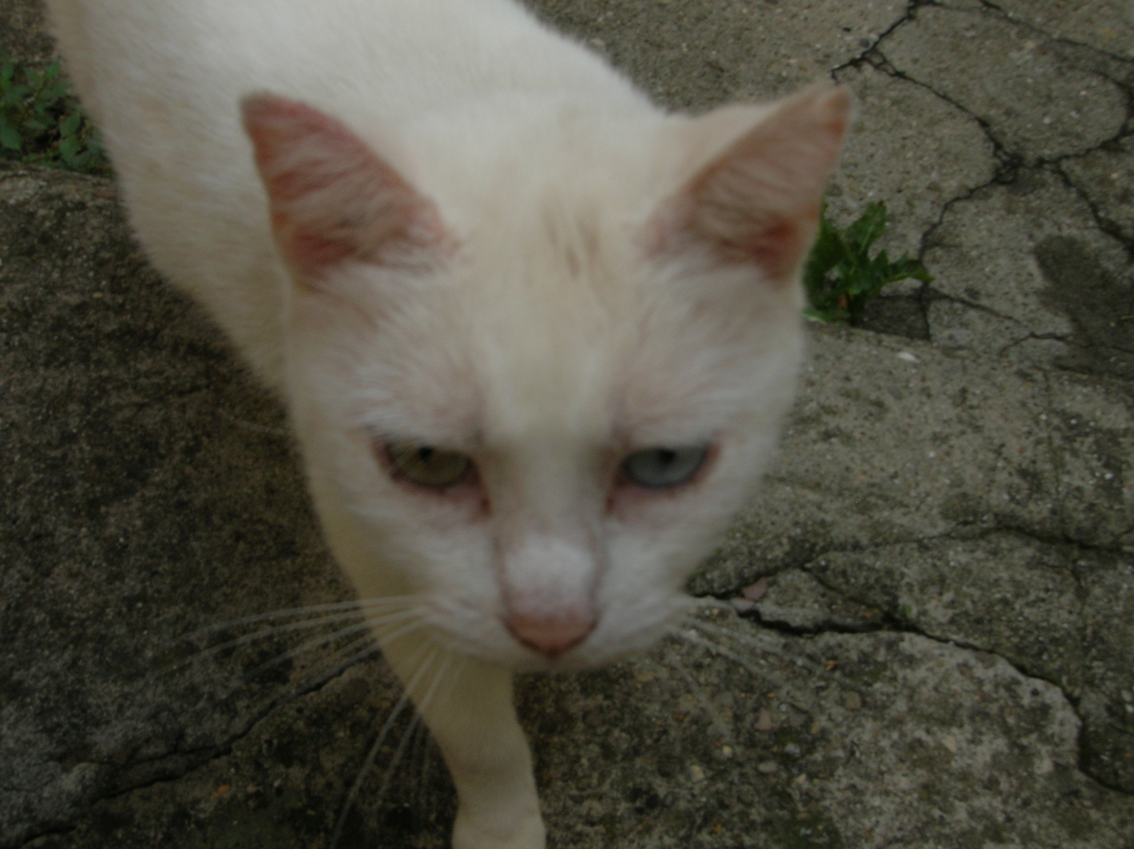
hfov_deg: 44.8
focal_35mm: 42
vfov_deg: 34.3
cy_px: 424
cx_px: 567
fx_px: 1375
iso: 50
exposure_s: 1/98.5
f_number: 5.2
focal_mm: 7
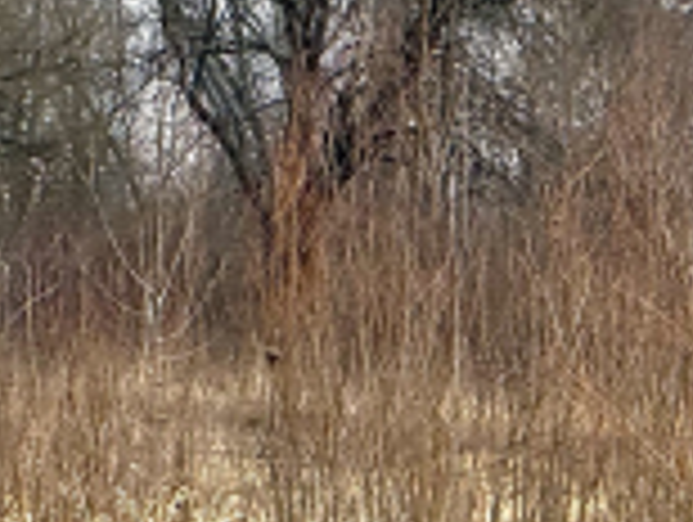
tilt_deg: +2.3
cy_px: -81
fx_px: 10406
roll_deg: -1.1
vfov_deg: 2.9
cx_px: 992
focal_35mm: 519
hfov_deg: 3.8
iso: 64
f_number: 2.8
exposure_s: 1/1513
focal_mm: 15.66
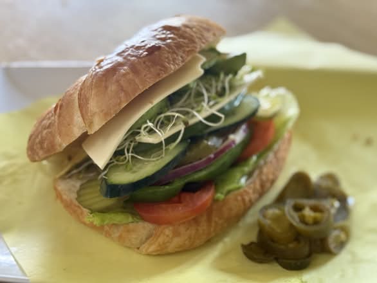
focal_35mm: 48
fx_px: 523
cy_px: 142
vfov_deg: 30.3
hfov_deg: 39.6
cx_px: 188
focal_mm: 6.76
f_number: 1.78
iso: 200
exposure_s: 1/60
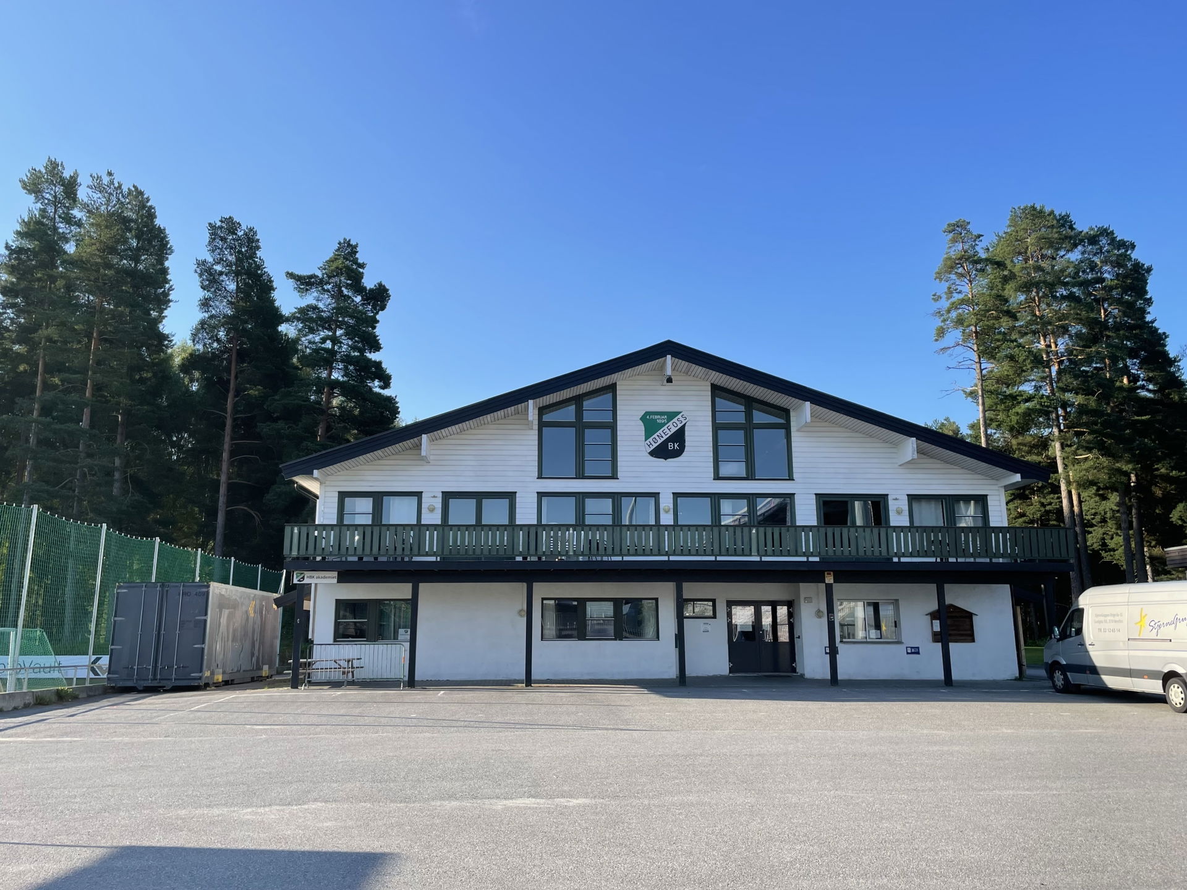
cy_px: 445
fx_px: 892
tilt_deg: +12.7
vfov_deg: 53.1
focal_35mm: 26
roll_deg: +1.4
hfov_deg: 67.3
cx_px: 594
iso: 32
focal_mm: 4.2
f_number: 1.6
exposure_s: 1/1742
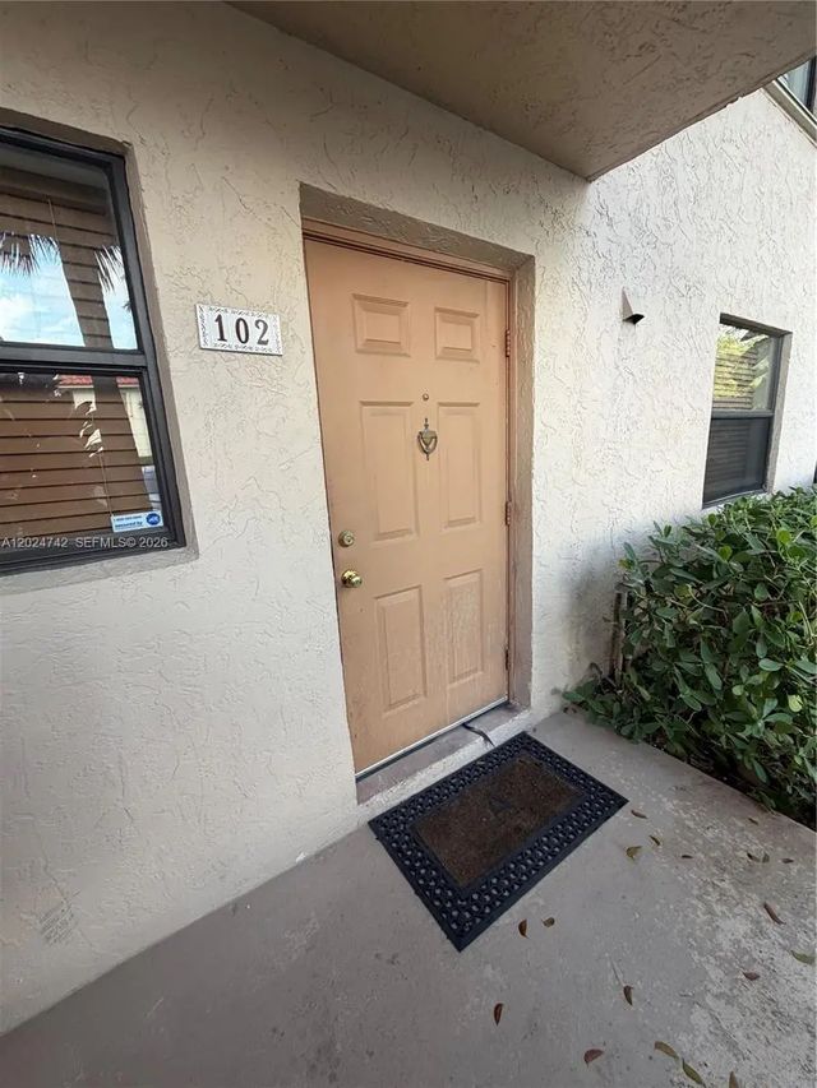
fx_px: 440
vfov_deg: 102.1
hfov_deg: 85.7
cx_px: 408
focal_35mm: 14
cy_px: 544
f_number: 2.2
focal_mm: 2.22
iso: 100
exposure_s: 1/121
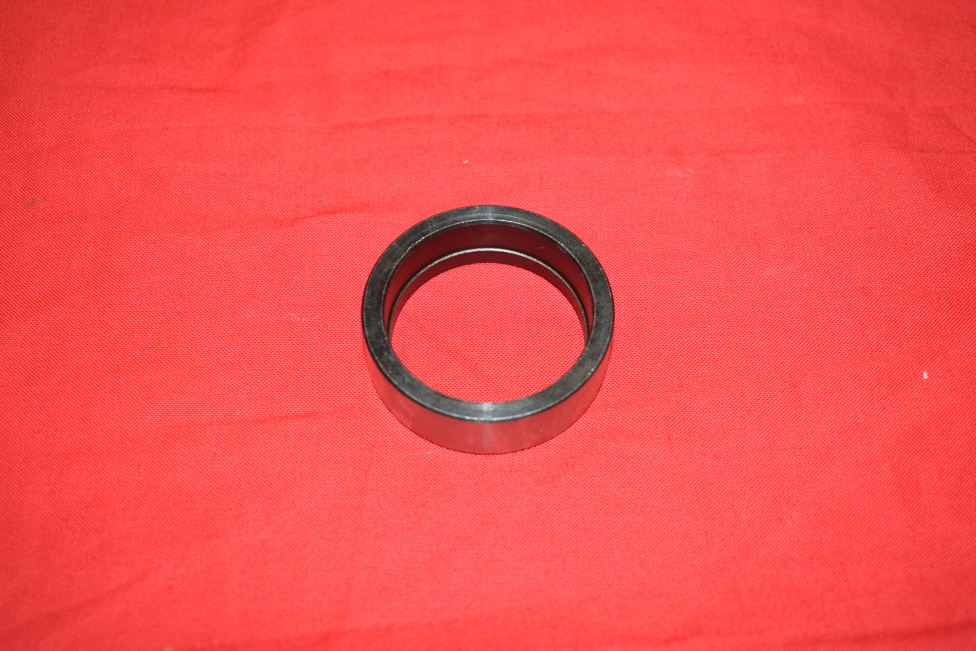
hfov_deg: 41.1
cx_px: 488
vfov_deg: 28.1
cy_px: 326
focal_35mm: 48
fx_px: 1302
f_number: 5.6
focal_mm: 32
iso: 800
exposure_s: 1/160
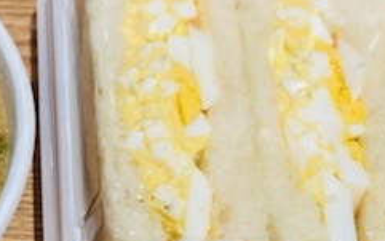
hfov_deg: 24.8
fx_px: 840
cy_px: 134
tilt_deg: -55.0
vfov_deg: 16.3
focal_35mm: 80
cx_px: 18
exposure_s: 1/100
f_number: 1.8
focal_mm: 4.25
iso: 64
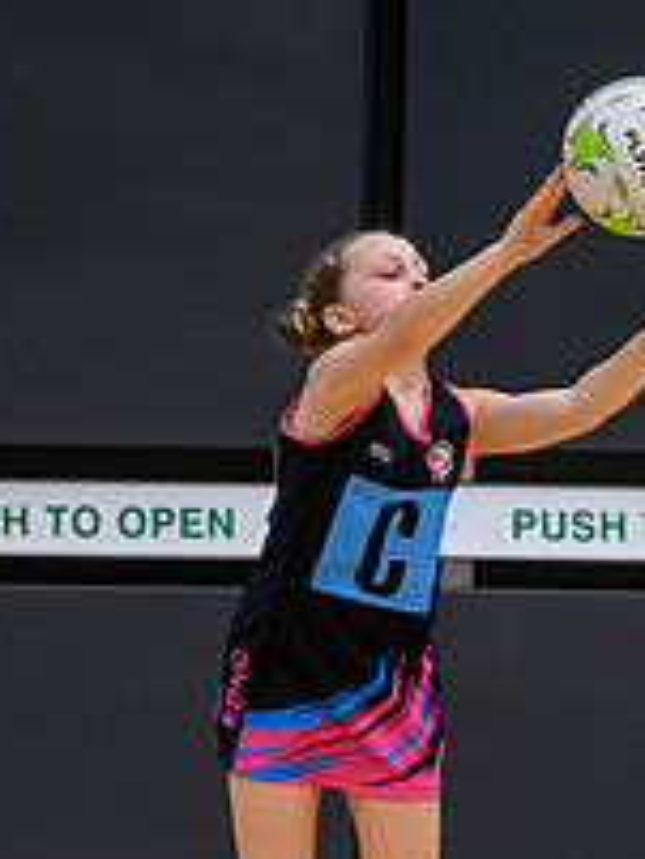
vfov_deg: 2.4
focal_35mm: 839
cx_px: 586
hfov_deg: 1.8
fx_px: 20822
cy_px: 756
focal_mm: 200
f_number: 2.8
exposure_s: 1/1250
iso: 3200
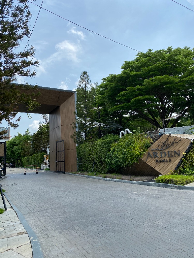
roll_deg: +2.6
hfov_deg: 53.1
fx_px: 194
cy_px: 129
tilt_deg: +9.8
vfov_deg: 67.3
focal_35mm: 26
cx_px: 97
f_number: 1.8
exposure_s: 1/2625
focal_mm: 4.25
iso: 32
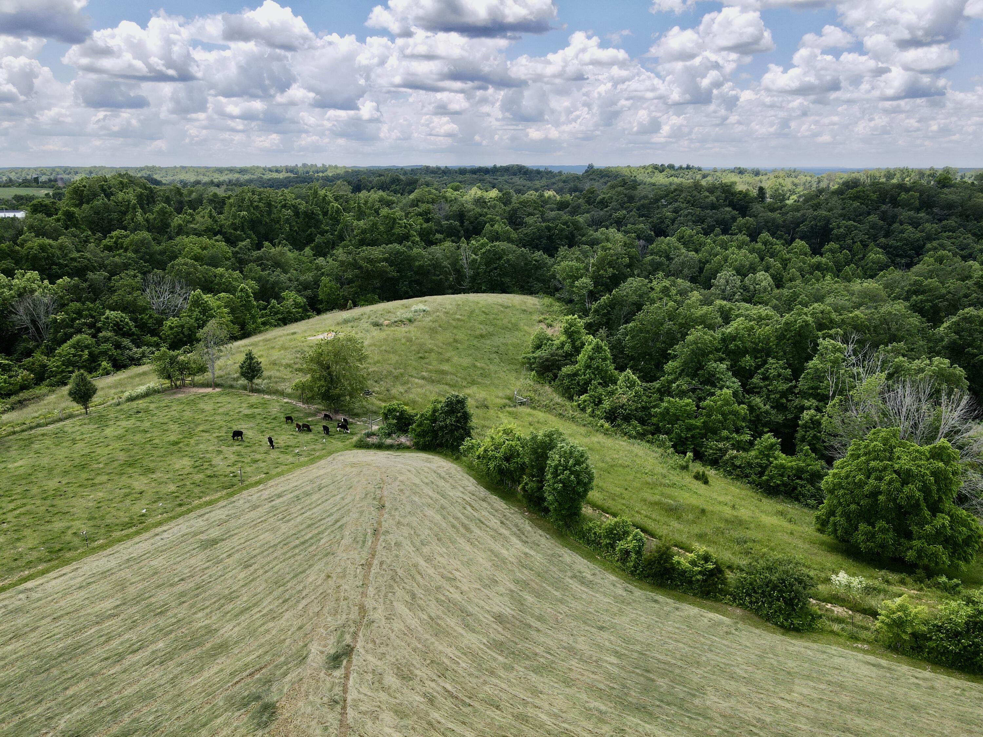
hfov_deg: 71.6
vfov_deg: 56.8
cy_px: 368
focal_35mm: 24
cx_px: 492
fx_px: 682
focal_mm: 4.5
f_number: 2.8
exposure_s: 1/640
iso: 110
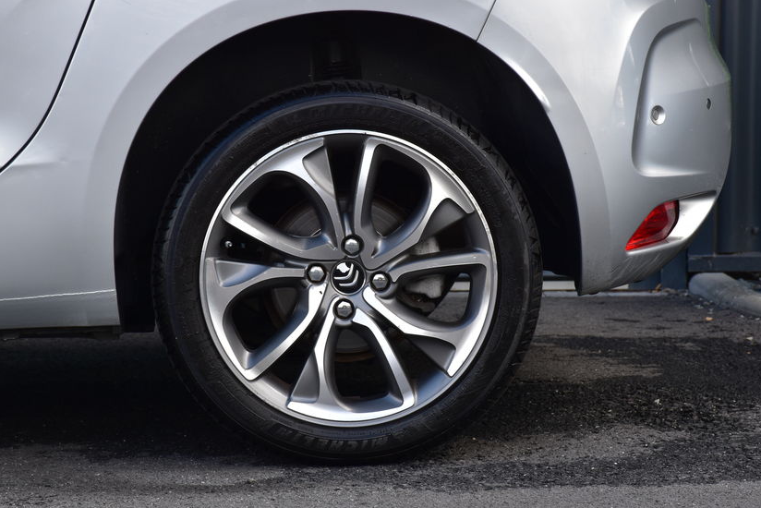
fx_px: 3848
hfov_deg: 11.3
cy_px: 255
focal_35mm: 182
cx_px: 386
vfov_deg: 7.6
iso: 400
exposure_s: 1/160
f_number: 9
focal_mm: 100
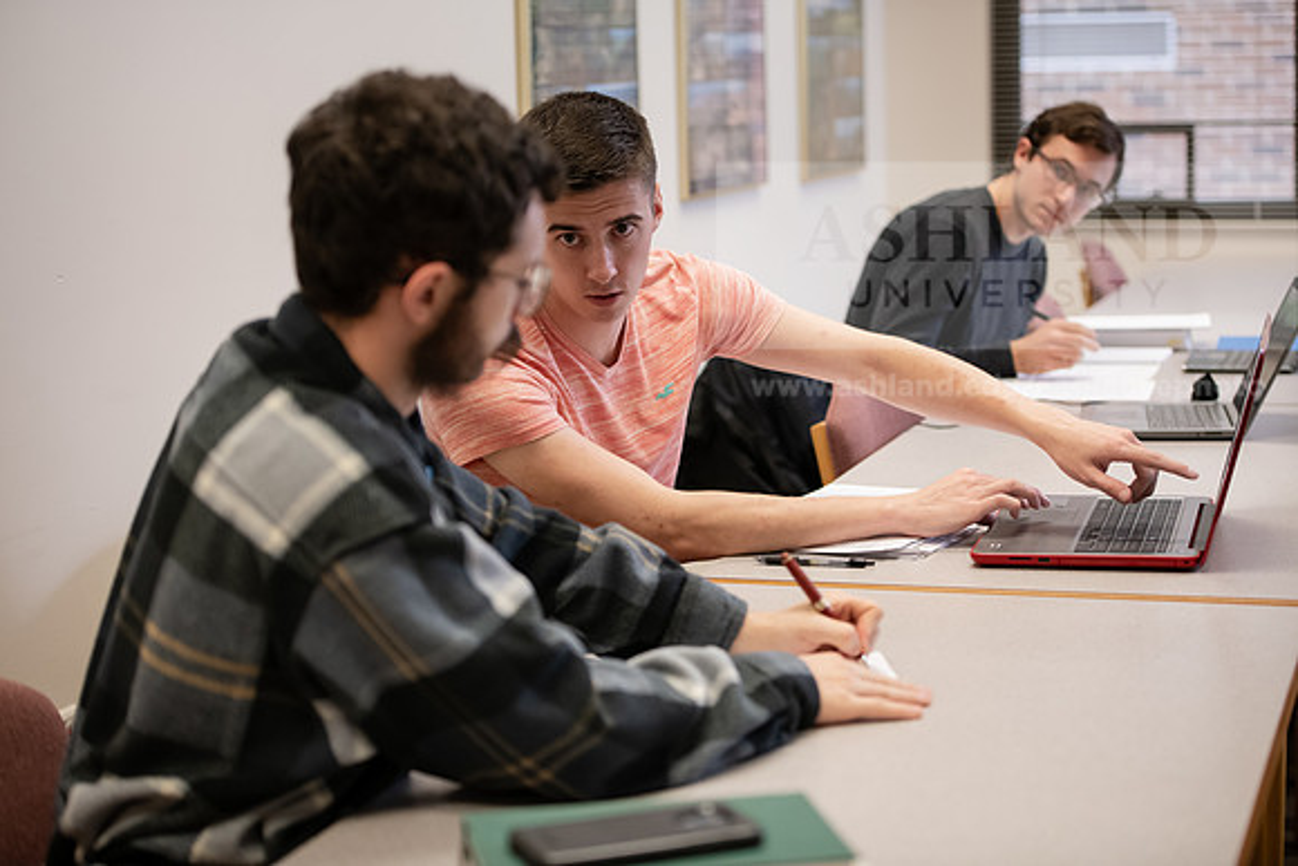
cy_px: 433
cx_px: 649
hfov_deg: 28.8
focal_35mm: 70
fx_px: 2524
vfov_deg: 19.5
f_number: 3.2
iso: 1600
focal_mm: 70
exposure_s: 1/200
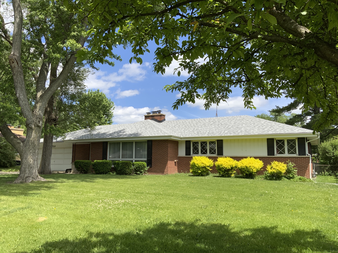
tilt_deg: +6.9
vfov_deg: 48.2
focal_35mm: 29
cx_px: 169
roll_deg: -0.5
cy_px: 126
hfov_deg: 61.7
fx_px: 283
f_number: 1.8
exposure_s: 1/1577
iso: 16
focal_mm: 3
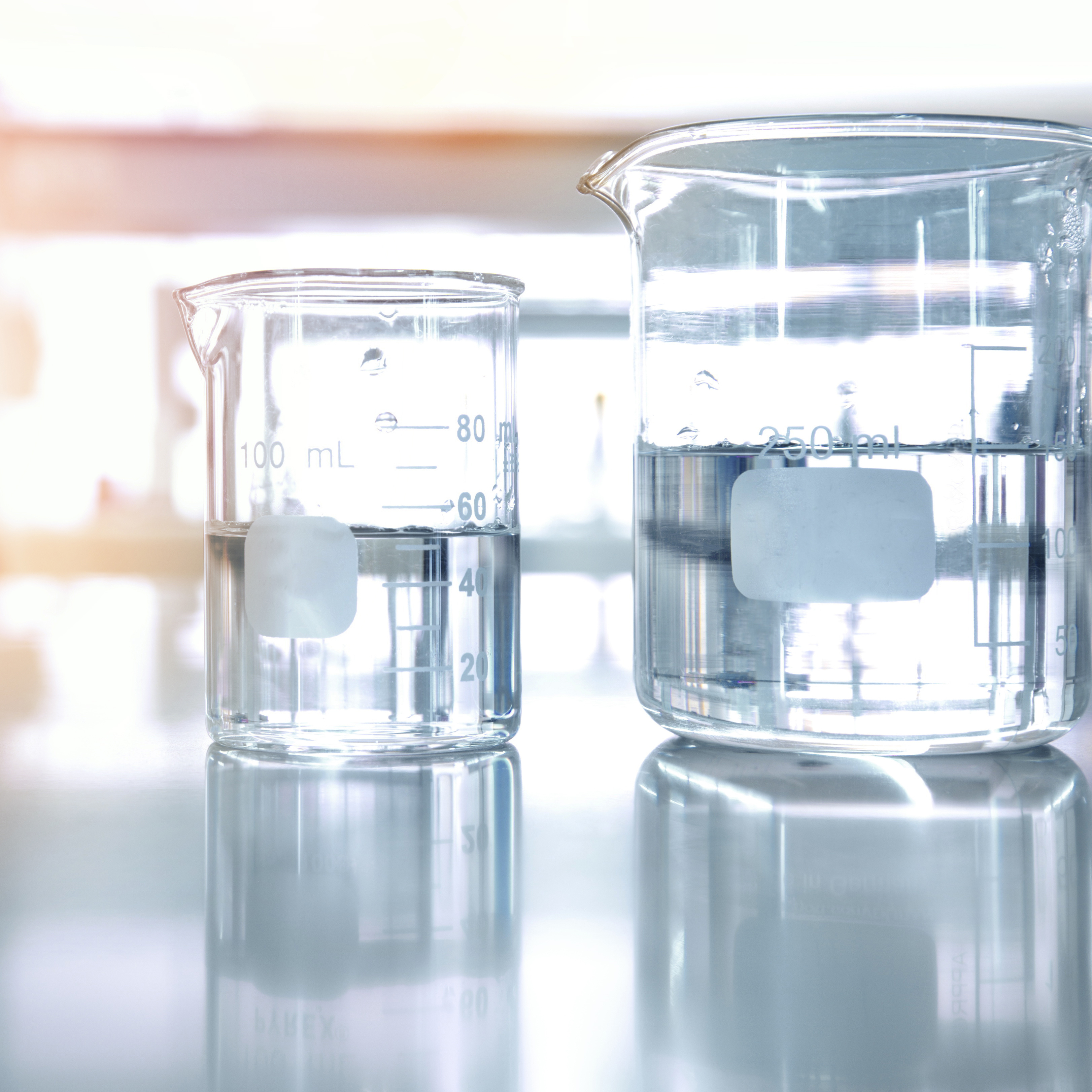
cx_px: 377
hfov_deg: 21.6
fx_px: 2855
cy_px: 541
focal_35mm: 80
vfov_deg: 21.7
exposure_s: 1/13
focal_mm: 62
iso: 200
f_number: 5.6
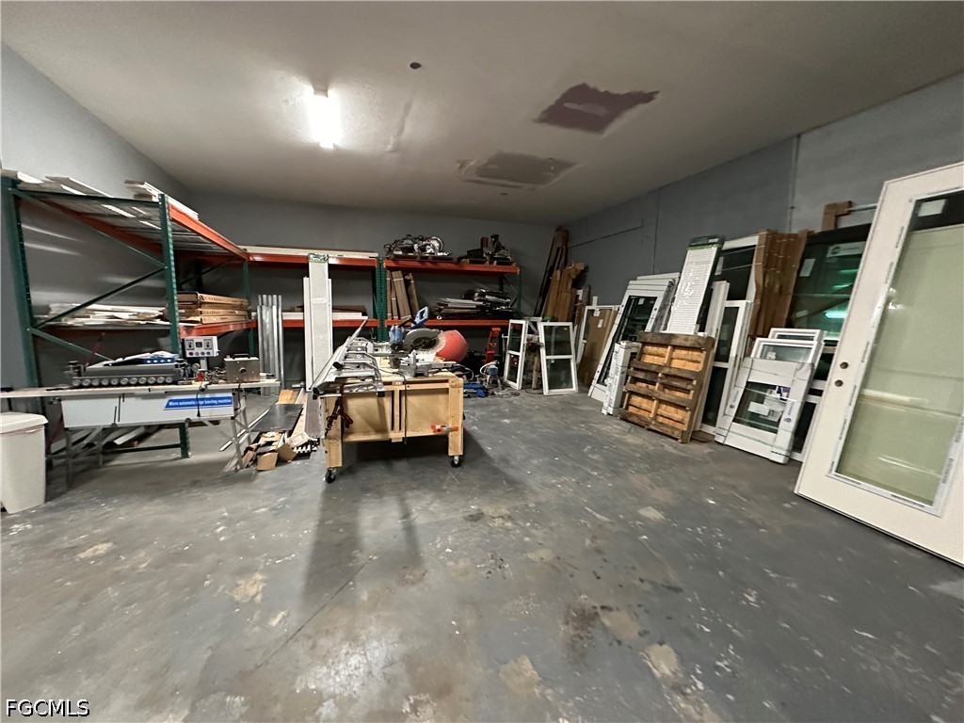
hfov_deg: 102.1
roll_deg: +3.2
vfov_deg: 85.7
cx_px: 482
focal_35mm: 14
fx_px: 390
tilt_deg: -4.8
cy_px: 362
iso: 1000
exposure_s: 1/60
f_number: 2.2
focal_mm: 2.22
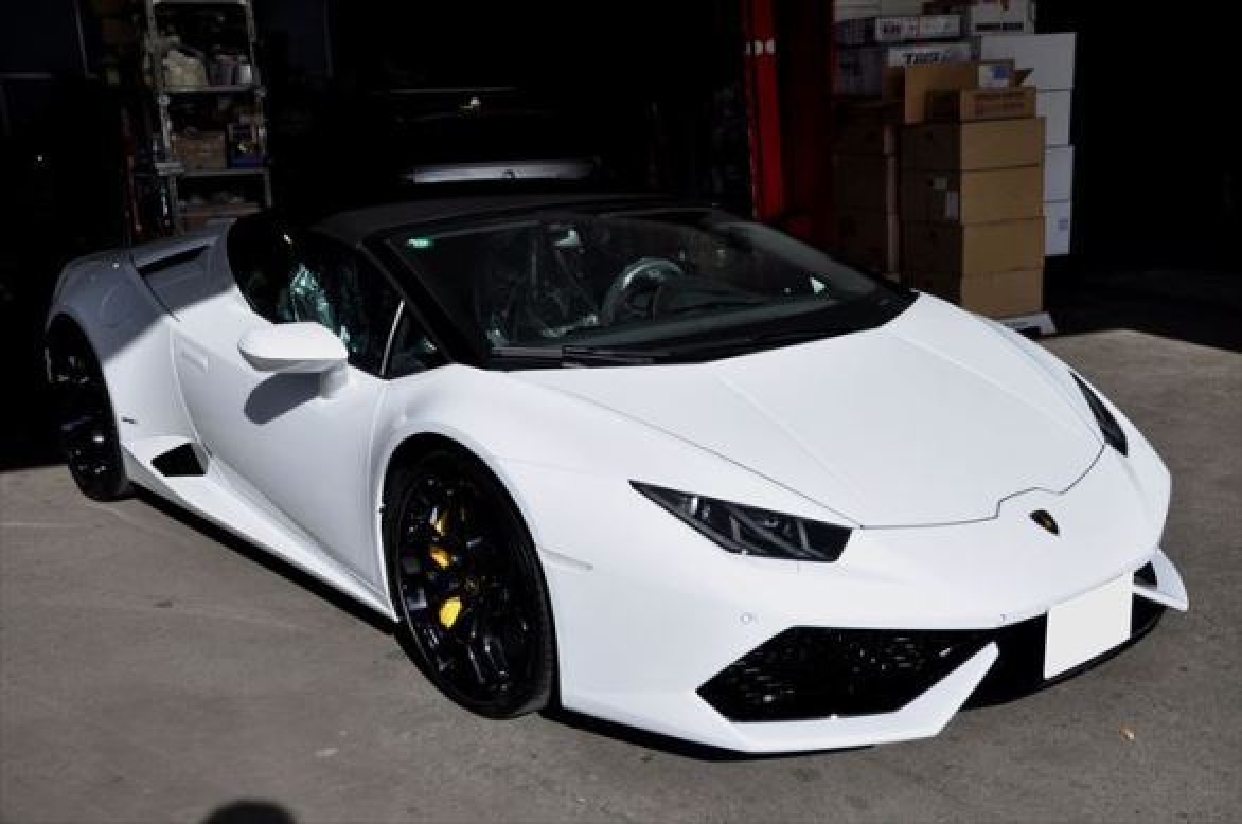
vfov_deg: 34.1
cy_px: 412
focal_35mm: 39
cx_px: 621
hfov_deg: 49.6
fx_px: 1344
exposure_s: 1/4000
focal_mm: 26
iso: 640
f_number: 5.6
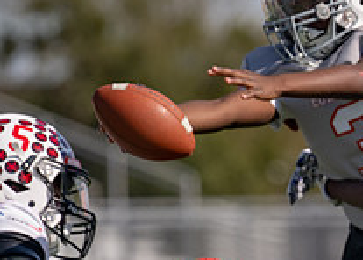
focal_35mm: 614
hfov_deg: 3.3
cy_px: 242
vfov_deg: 2.3
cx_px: 389
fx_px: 6332
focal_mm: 209
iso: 160
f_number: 4
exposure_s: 1/2000
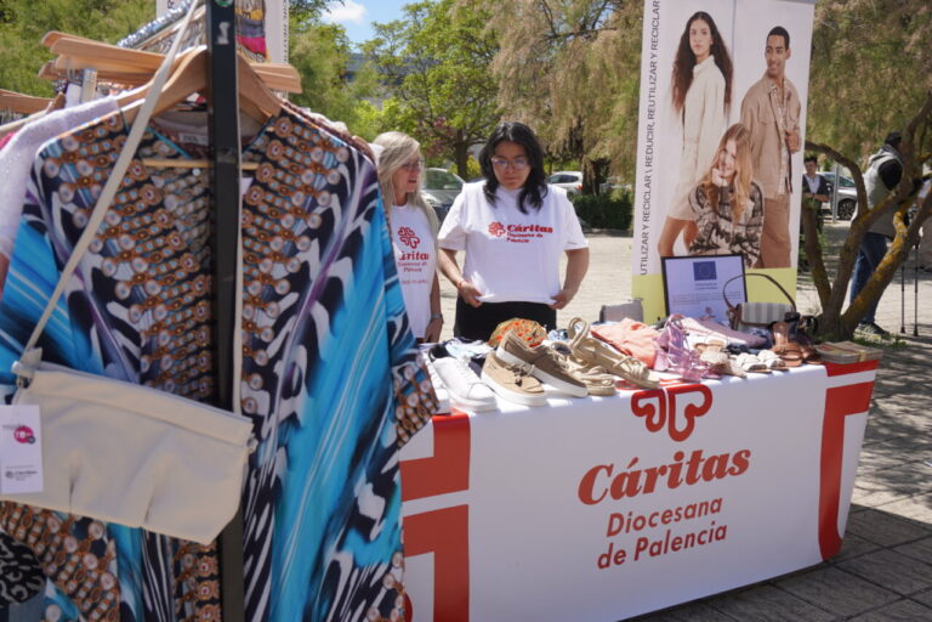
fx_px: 932
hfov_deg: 53.1
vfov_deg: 36.9
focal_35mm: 36
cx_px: 466
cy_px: 311
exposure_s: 1/640
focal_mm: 24
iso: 100
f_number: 5
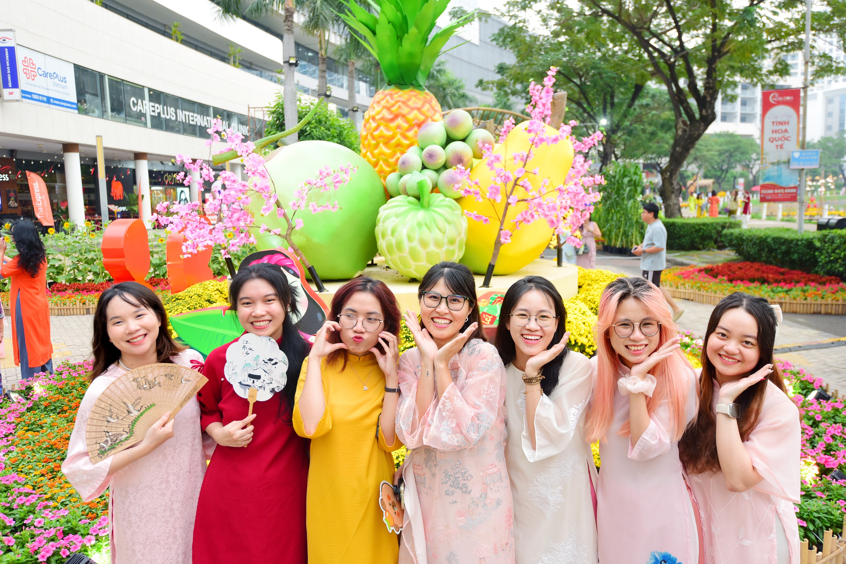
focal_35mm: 29
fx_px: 682
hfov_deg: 63.6
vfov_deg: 45.0
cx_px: 423
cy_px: 282
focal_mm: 29
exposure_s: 1/125
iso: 500
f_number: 5
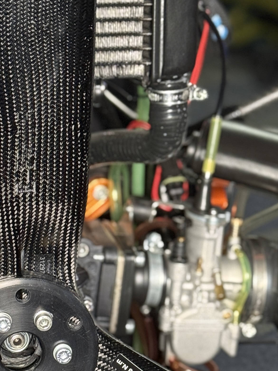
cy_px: 184
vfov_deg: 15.9
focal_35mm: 124
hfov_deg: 11.9
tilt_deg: -15.3
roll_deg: -0.8
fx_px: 1328
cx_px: 63
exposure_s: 1/40
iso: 400
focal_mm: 6.76
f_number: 1.78
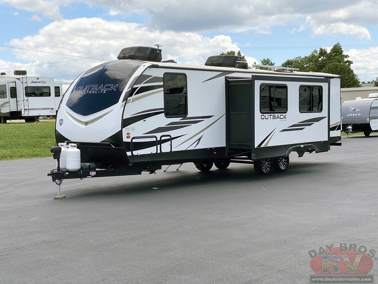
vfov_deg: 28.0
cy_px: 142
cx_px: 189
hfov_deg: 36.8
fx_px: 568
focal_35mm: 52
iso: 20
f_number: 2
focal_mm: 6
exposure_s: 1/2179
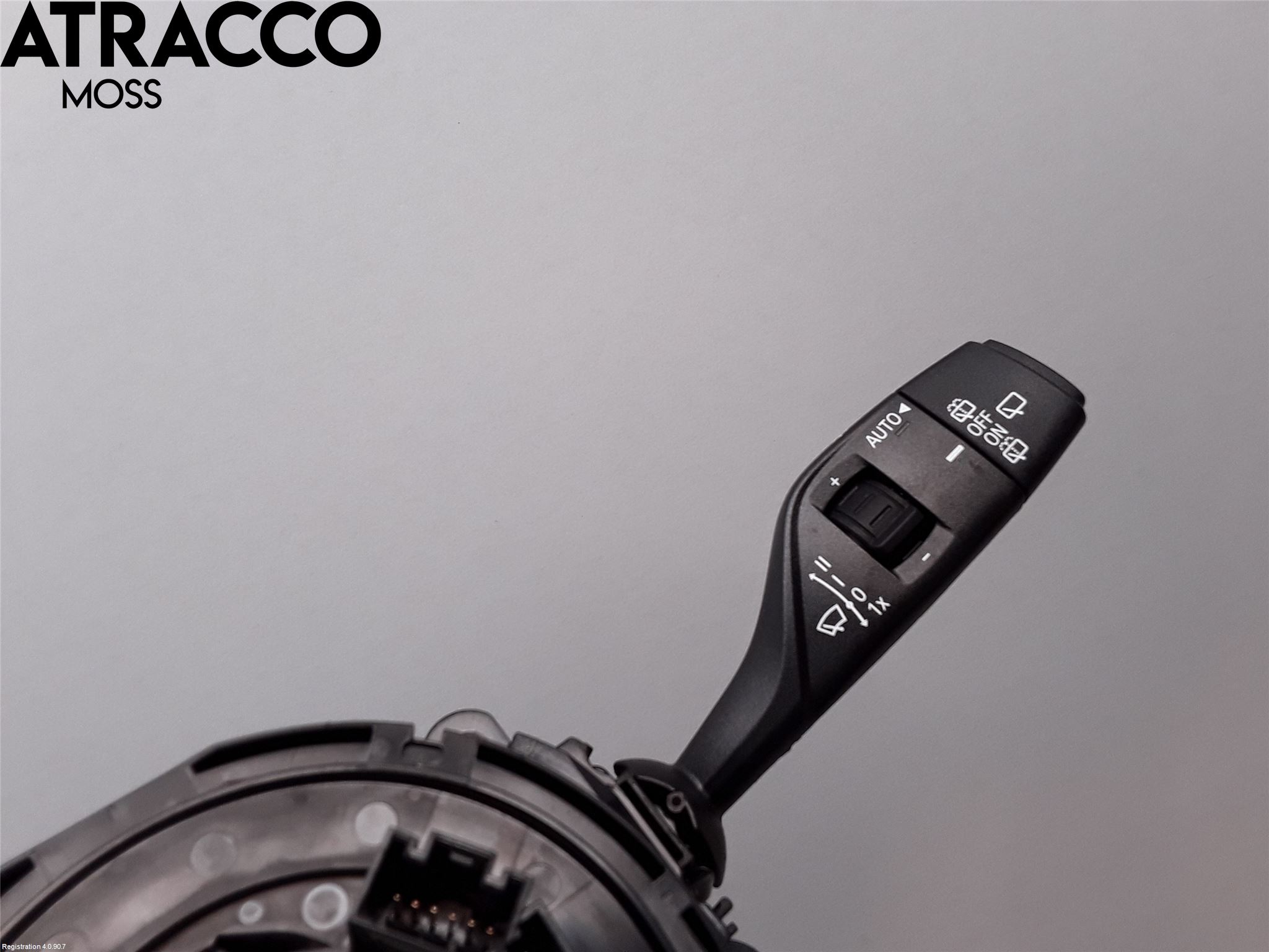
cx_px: 634
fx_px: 1026
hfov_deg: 63.4
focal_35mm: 28
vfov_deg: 49.7
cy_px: 476
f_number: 1.9
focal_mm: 2.91
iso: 40
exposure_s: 1/130
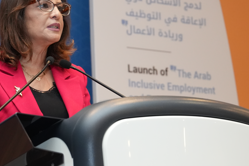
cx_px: 91
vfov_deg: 9.1
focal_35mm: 151
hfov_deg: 13.6
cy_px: 57
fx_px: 1044
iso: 4000
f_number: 5.6
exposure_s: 1/160
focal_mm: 70
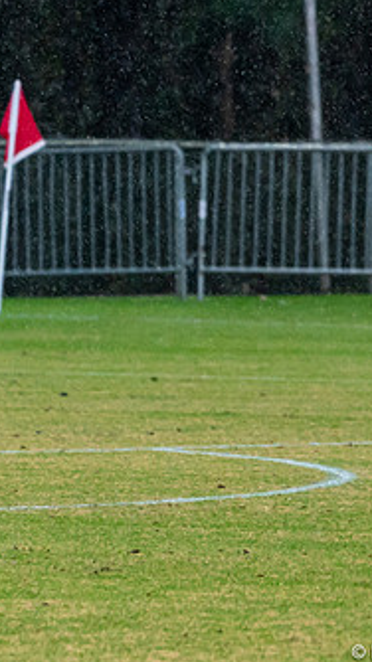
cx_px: 674
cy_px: 362
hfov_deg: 1.5
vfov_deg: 2.7
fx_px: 13878
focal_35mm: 790
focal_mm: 247
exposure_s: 1/1000
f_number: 5.6
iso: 3200
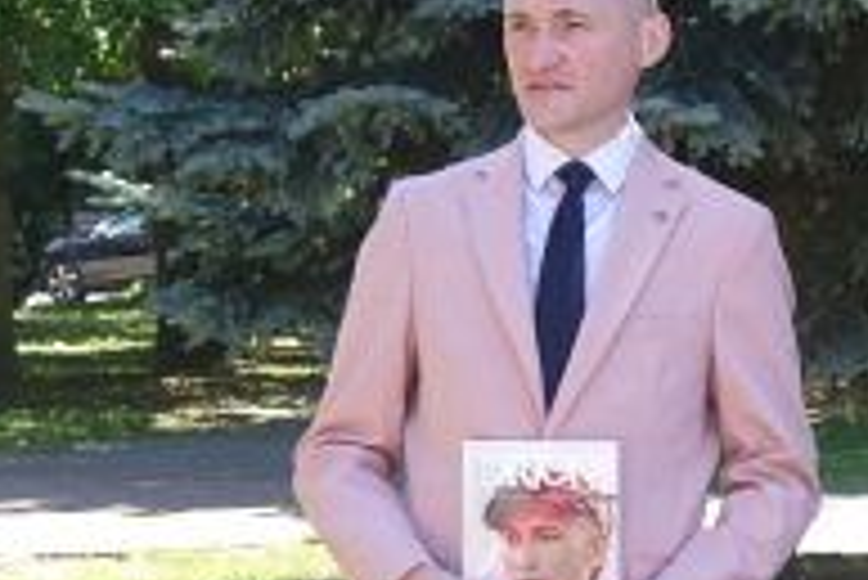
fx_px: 4391
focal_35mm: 182
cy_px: 668
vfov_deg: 7.5
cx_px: 1273
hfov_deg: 10.9
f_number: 3.2
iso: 125
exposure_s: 1/200
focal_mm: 20.19
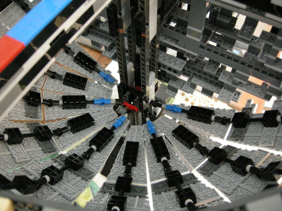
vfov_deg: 39.7
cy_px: 106
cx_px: 141
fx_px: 293
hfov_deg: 51.4
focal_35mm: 36
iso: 400
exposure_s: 1/12.2
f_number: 2.7
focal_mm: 7.5
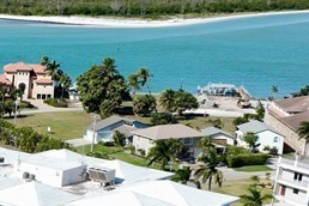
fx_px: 850
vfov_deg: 13.6
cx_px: -238
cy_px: 205
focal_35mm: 99
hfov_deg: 17.1
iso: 120
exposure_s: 1/2500
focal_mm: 12.29
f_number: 2.8
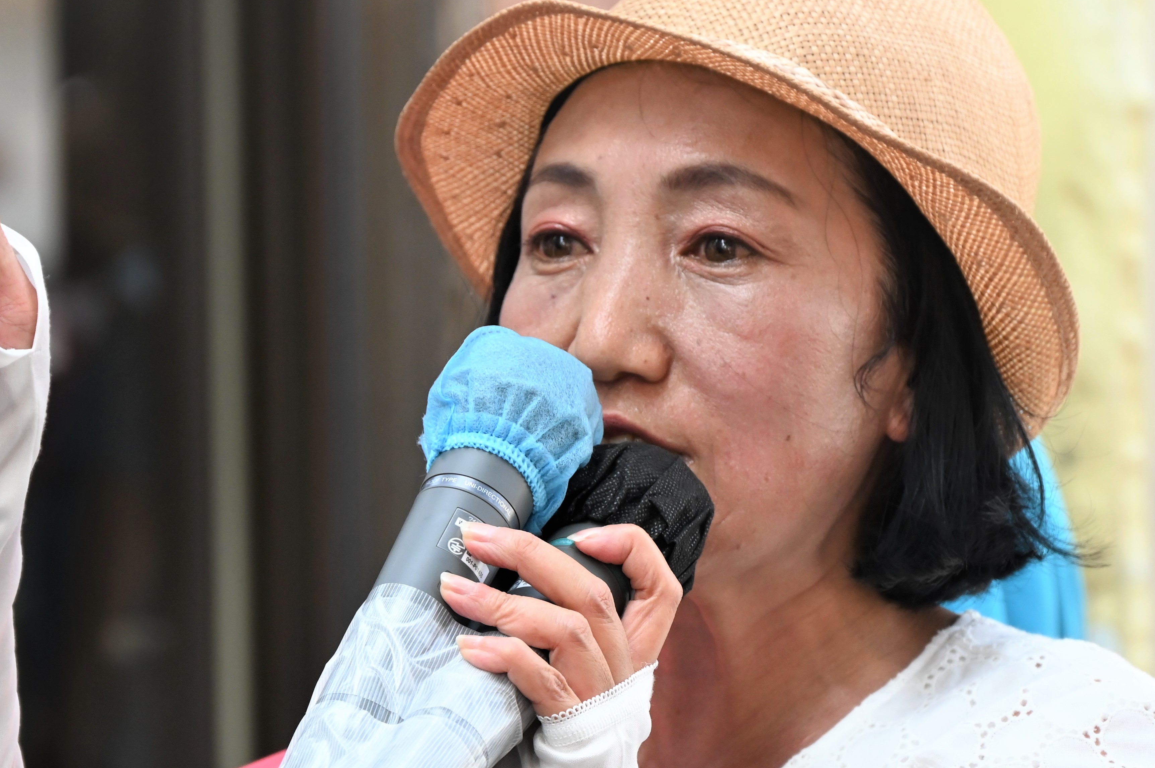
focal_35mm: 254
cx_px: 509
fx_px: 8143
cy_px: 583
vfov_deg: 5.4
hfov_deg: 8.1
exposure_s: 1/640
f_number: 6.3
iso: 1250
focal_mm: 145
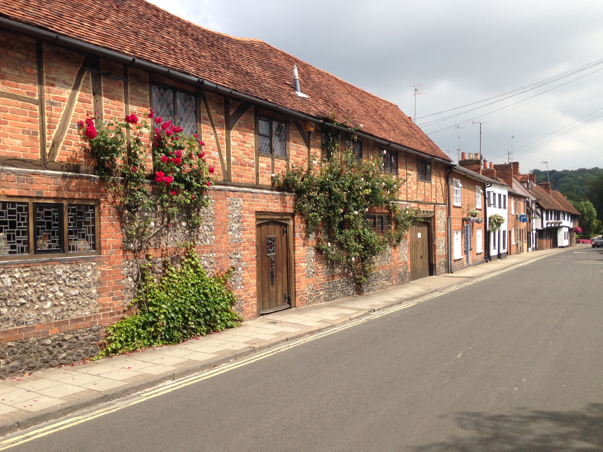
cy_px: 226
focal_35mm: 33
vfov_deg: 42.9
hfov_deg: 55.4
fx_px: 575
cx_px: 302
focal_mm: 4.12
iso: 50
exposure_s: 1/1153
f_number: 2.4
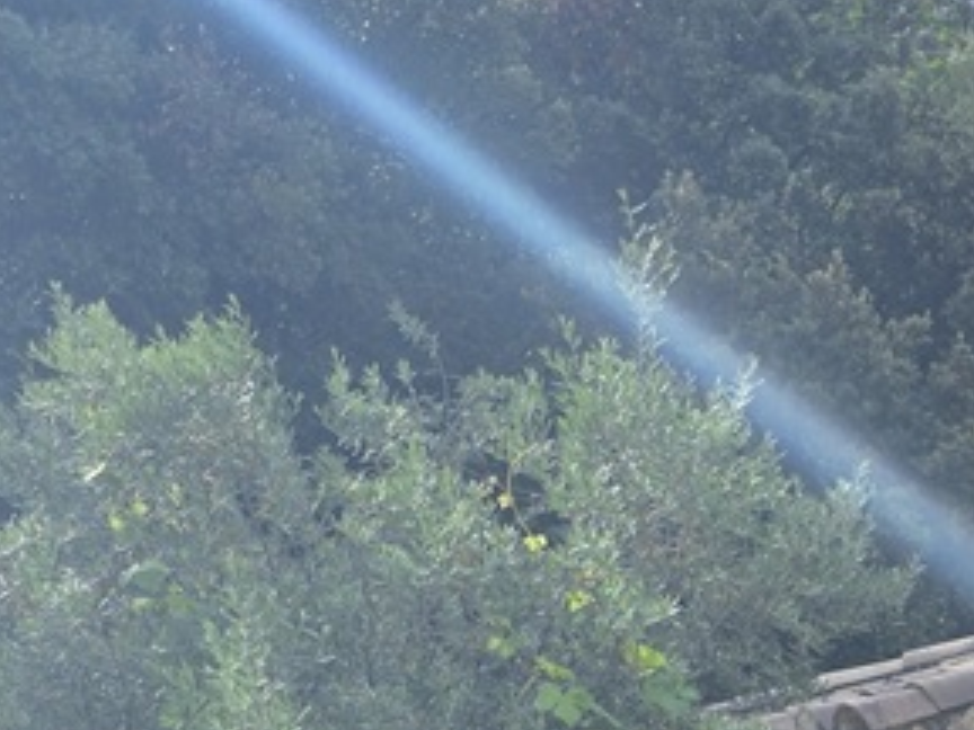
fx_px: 2701
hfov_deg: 17.9
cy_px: 1220
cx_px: 1522
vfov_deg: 14.0
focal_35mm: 96
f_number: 1.7
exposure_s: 1/3151
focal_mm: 6.3
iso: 80
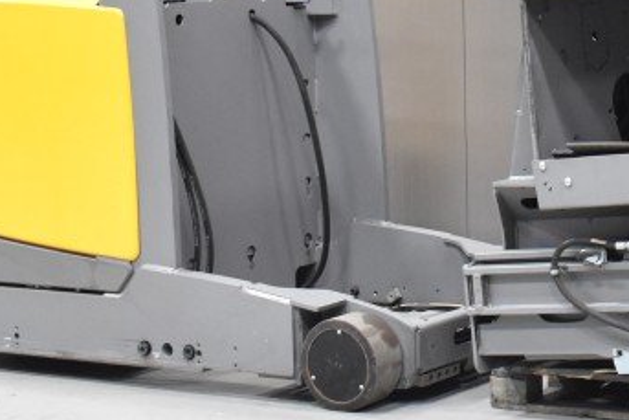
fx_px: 2111
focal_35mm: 121
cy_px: -44
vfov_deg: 11.2
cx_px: 855
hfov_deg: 15.9
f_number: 5
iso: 1600
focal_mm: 23
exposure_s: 1/25
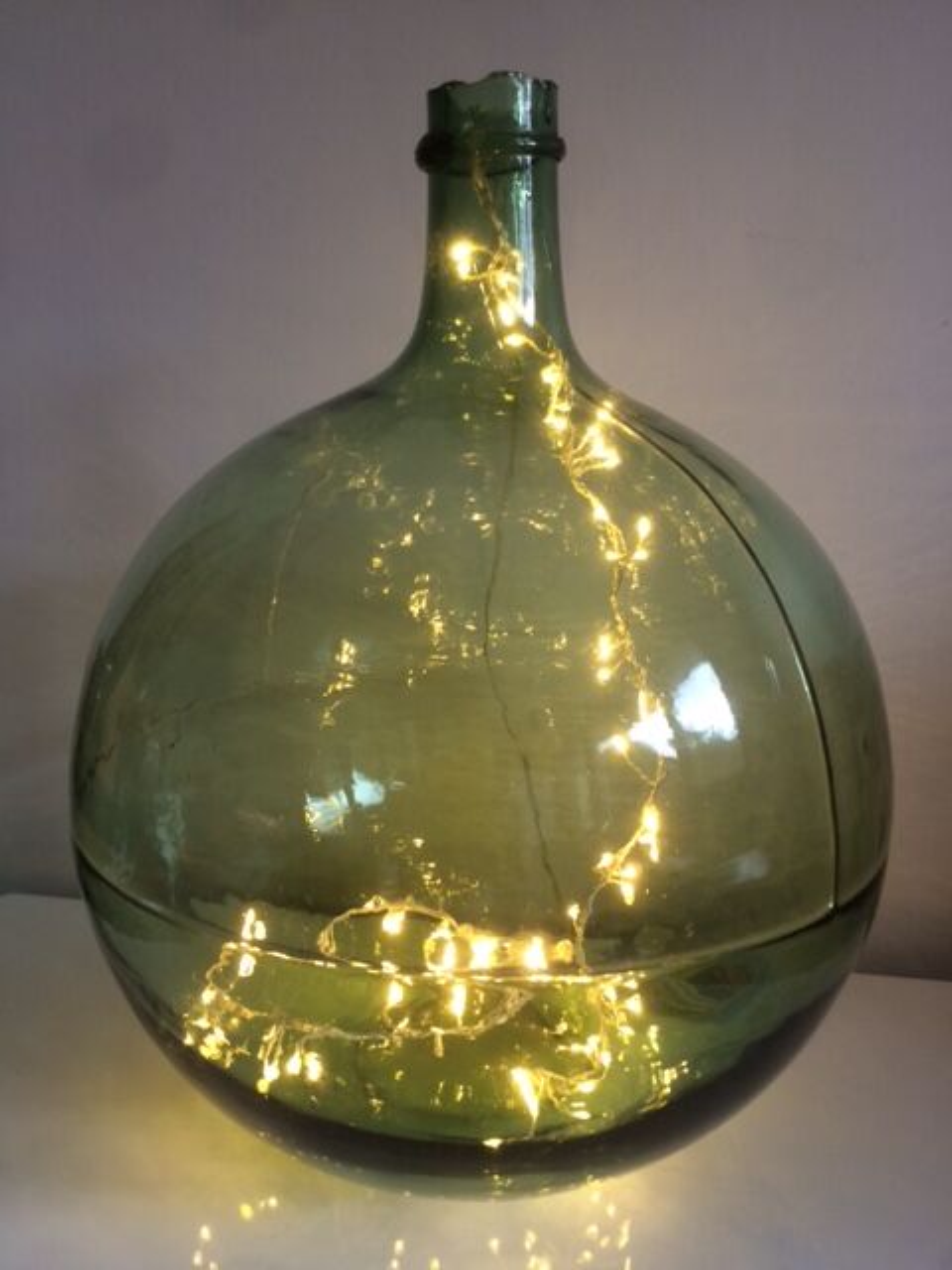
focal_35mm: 29
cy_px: 635
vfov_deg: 61.7
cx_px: 476
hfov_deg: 48.2
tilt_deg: -15.2
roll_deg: +0.4
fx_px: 1063
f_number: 2.2
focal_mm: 4.15
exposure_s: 1/33
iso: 40
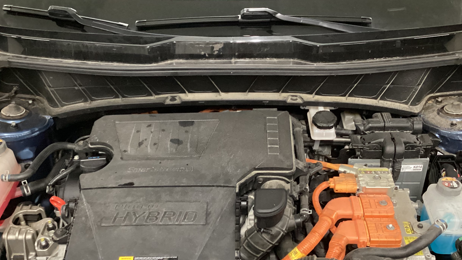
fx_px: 551
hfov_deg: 45.5
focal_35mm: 45
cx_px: 236
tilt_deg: -37.3
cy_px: 159
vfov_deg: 26.5
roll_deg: +0.3
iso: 640
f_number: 2.4
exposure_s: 1/25
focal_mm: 3.3
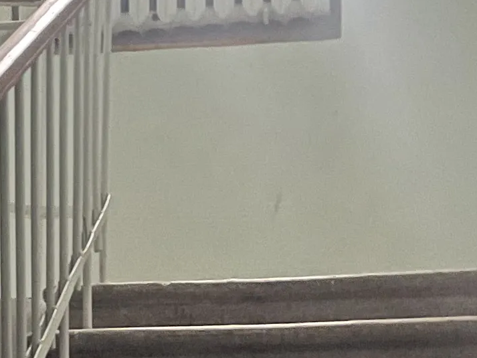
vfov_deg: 10.0
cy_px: 369
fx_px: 2026
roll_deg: +0.9
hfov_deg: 13.1
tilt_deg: +5.9
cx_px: -62
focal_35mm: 147
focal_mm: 4.2
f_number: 1.6
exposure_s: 1/13
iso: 500
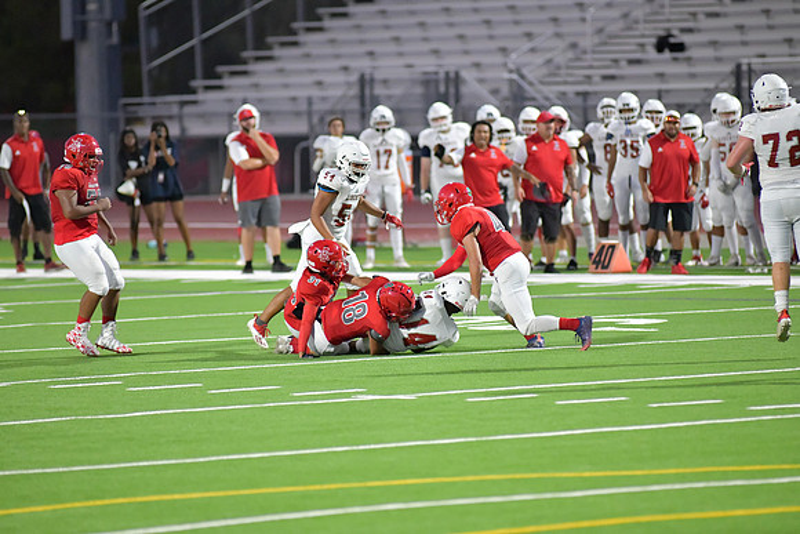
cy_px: 267
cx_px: 400
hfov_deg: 6.9
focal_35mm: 300
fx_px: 6668
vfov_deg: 4.6
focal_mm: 300
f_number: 3.5
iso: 9000
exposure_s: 1/1250
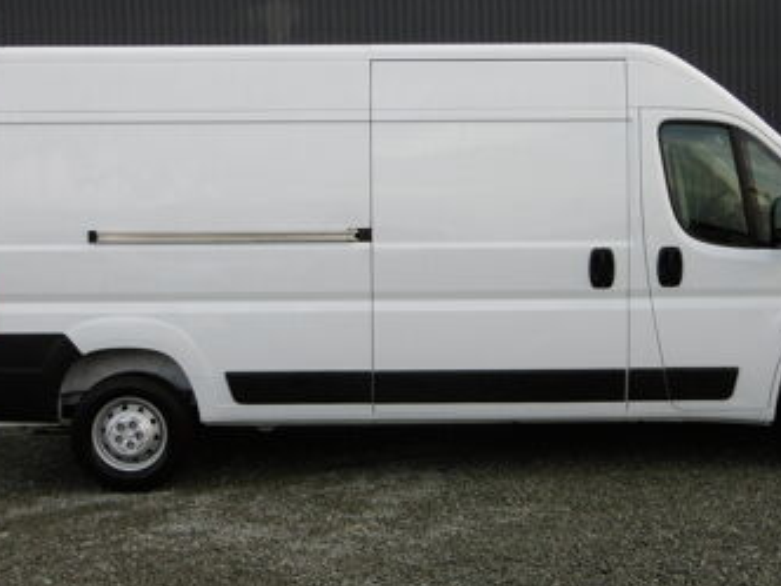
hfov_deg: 34.9
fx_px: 1241
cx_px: 456
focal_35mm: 55
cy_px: 301
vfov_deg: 26.6
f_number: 3.7
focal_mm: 6.8
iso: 100
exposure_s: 1/200
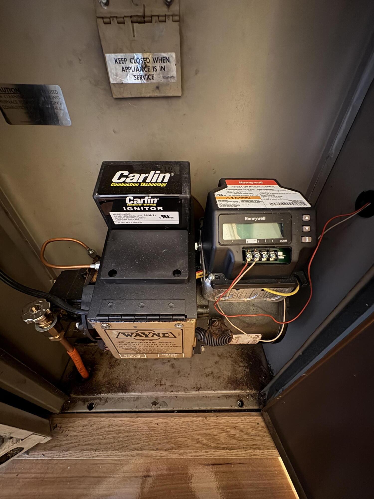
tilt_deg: -41.8
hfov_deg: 85.7
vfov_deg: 102.1
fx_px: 202
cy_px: 250
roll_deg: +0.0
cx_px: 187
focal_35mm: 14
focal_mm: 2.22
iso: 800
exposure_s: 1/7
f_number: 2.2
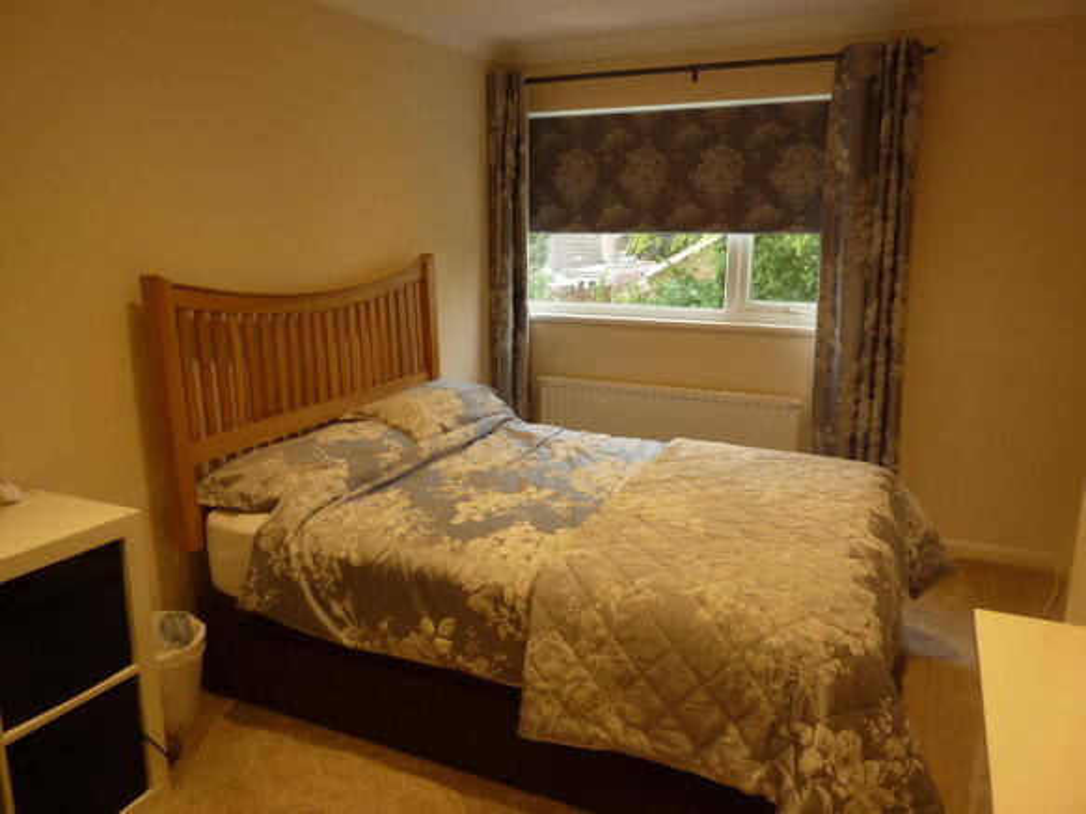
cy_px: 407
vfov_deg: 54.9
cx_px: 543
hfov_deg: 69.4
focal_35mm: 25
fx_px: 784
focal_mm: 4.1
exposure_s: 1/30
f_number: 3.3
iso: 125
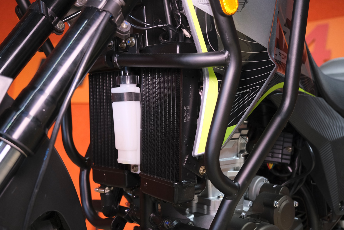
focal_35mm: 41
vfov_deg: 32.6
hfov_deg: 47.4
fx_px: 392
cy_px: 115
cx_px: 172
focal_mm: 27.5
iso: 1600
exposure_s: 1/100
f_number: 4
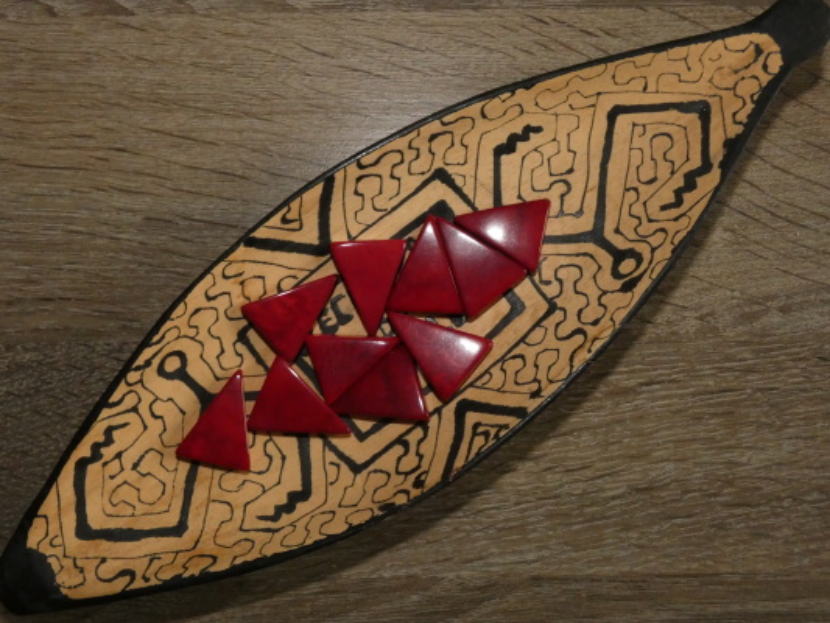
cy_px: 312
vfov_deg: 46.8
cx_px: 415
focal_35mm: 30
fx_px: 719
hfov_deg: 60.0
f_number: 3.3
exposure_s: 1/125
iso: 800
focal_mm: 5.3
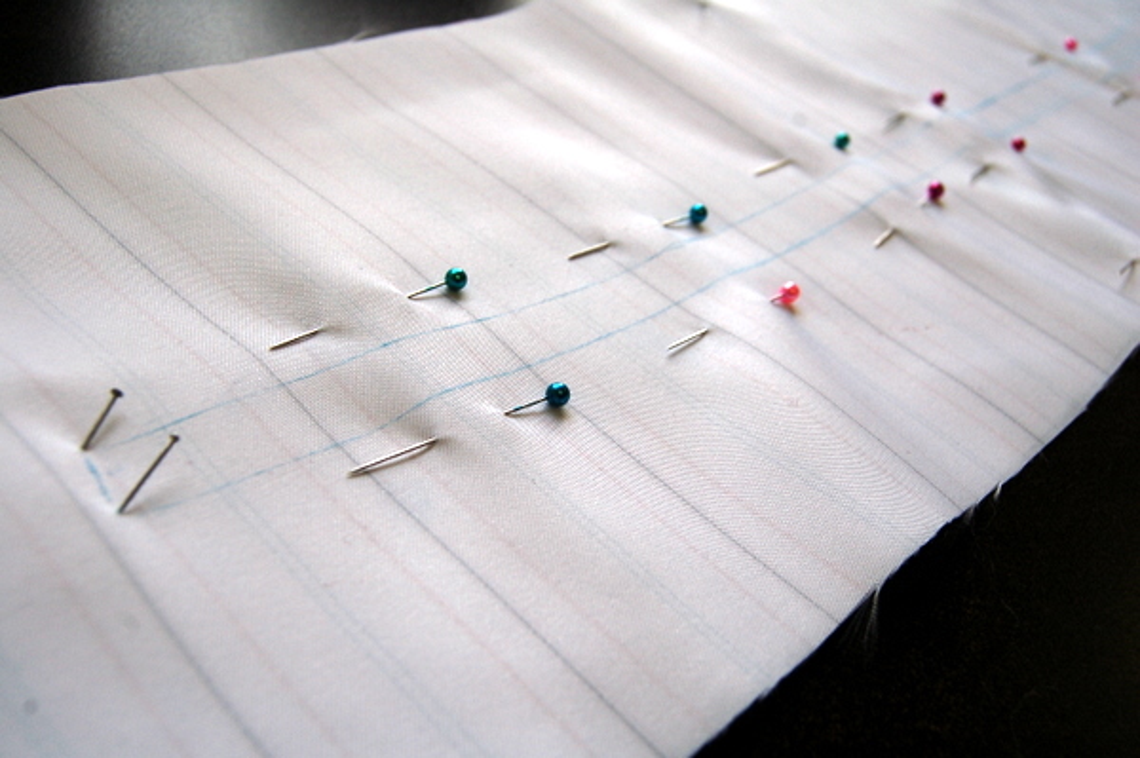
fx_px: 1139
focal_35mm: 36
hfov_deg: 53.2
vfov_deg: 36.8
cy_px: 379
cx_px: 570
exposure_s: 1/160
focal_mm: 24
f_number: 6.3
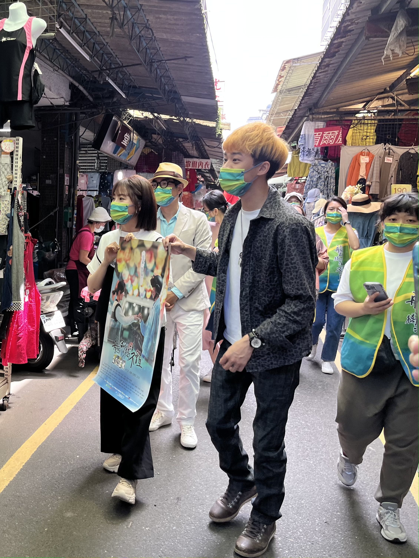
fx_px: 420
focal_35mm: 26
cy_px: 279
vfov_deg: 67.3
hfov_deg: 53.1
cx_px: 210
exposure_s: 1/120
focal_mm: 5.1
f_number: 1.6
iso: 64
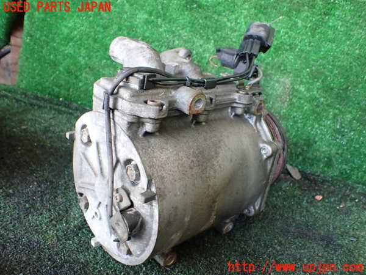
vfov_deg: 46.8
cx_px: 183
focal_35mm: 30
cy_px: 138
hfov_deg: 60.0
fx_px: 317
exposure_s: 1/125
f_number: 2.3
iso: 640
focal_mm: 5.4
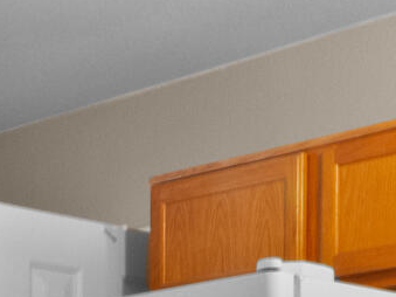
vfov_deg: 10.4
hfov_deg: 14.4
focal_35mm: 136
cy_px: 497
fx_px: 1555
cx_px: 307
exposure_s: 1/4
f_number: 22
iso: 1250
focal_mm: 16
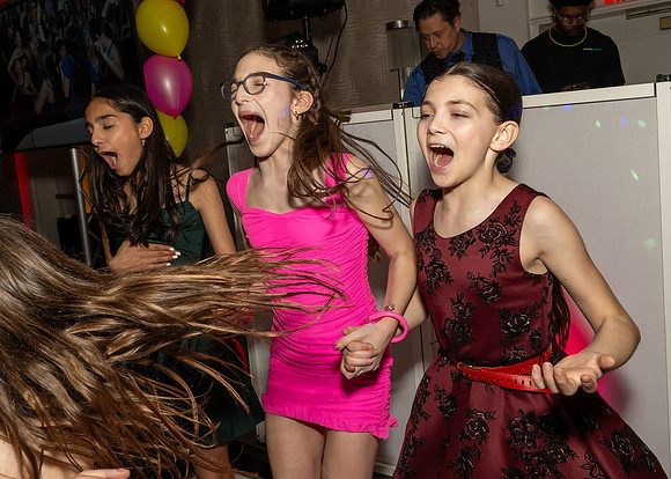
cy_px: 185
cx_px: 292
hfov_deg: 57.2
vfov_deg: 42.4
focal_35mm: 32
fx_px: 614
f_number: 7.1
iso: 800
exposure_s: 1/250
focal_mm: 17
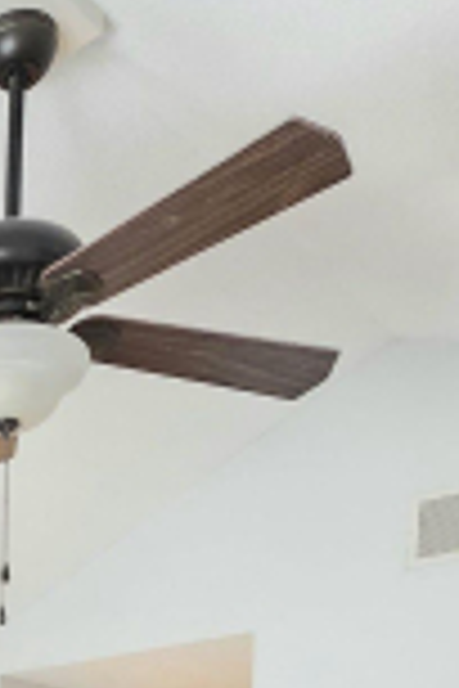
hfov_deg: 20.3
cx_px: -196
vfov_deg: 25.3
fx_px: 1128
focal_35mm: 59
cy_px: 1043
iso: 400
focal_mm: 2.2
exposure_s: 1/60.2
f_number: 1.9
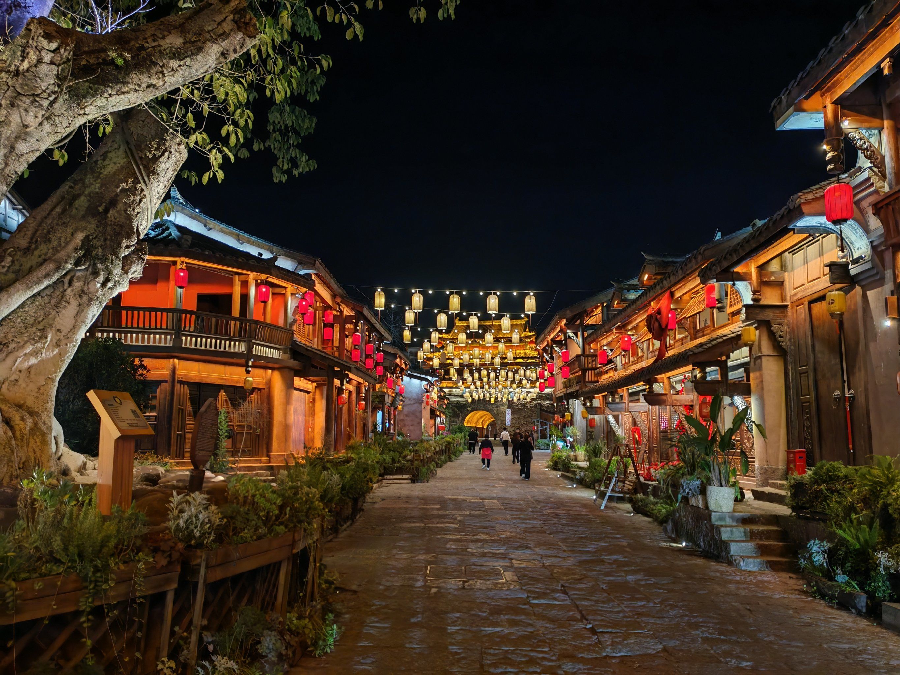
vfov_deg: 51.4
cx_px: 450
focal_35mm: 27
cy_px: 338
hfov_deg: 65.3
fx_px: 702
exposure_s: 1/33
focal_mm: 5.52
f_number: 1.95
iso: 1250
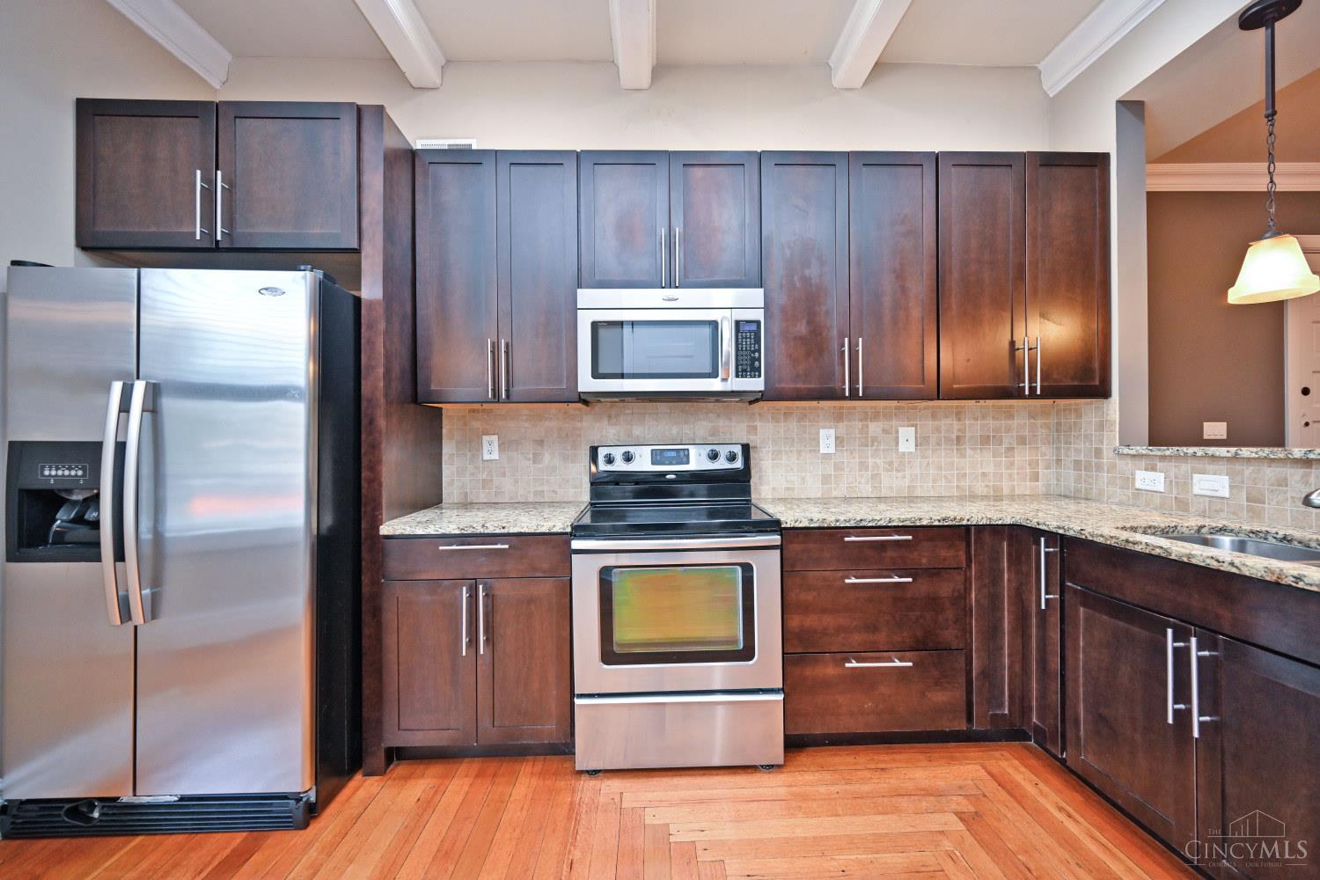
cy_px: 440
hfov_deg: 104.3
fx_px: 513
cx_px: 660
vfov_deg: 81.2
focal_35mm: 14
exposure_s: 1/60
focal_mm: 14
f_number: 4
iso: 640
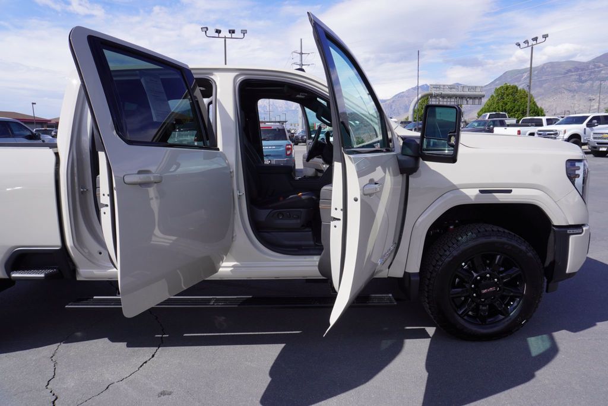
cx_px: 304
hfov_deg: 73.7
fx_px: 406
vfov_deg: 53.2
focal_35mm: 24
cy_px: 203
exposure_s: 1/160
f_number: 10
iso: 100
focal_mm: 16
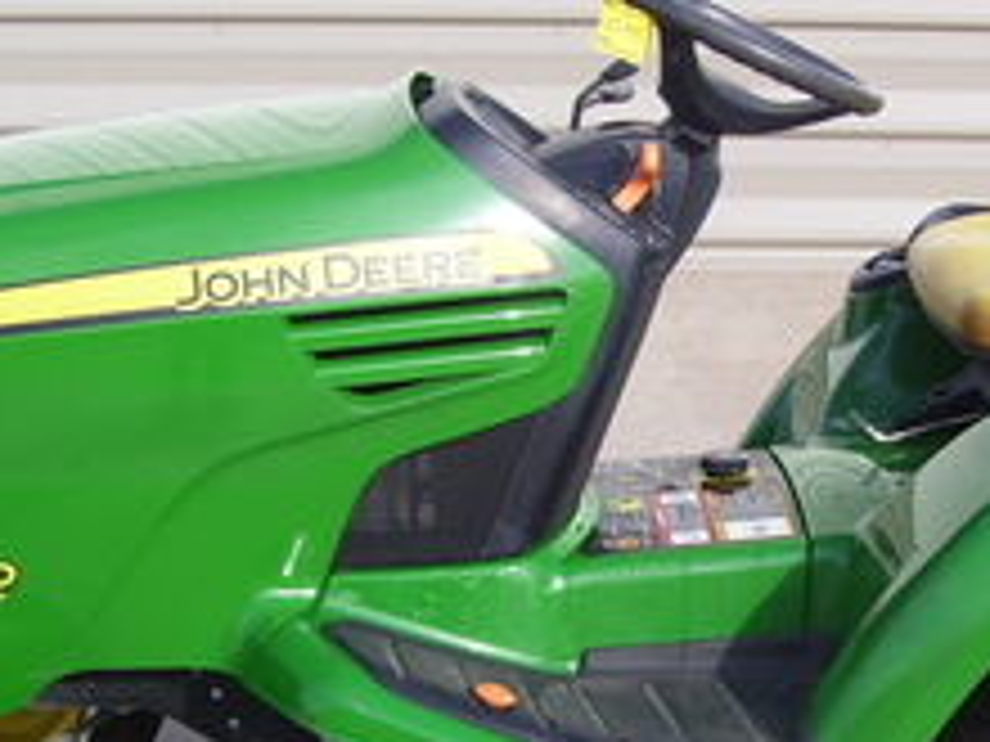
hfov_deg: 21.9
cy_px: 522
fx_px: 2545
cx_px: 711
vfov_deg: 16.5
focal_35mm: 89
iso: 80
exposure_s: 1/250
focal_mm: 6
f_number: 4.8
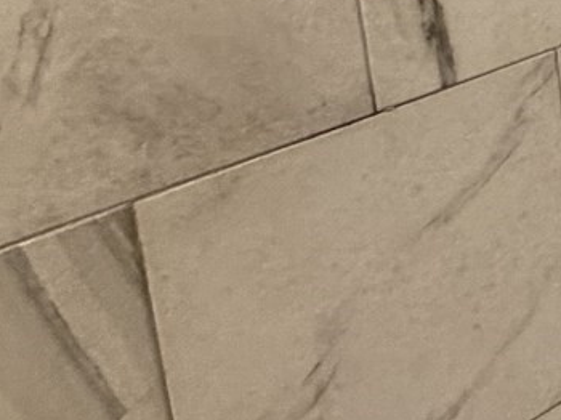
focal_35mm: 82
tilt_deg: -10.6
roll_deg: +1.3
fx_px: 1328
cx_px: 1356
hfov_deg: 14.7
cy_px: -152
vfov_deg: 16.8
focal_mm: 2.22
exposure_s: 1/60
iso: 400
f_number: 2.2
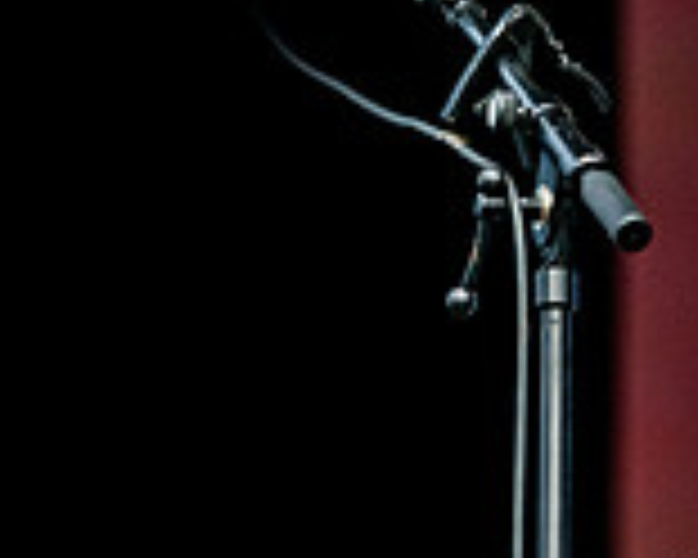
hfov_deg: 3.5
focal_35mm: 545
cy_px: 295
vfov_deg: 2.8
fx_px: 11259
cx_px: 959
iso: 400
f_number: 4.5
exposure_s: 1/5000
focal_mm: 155
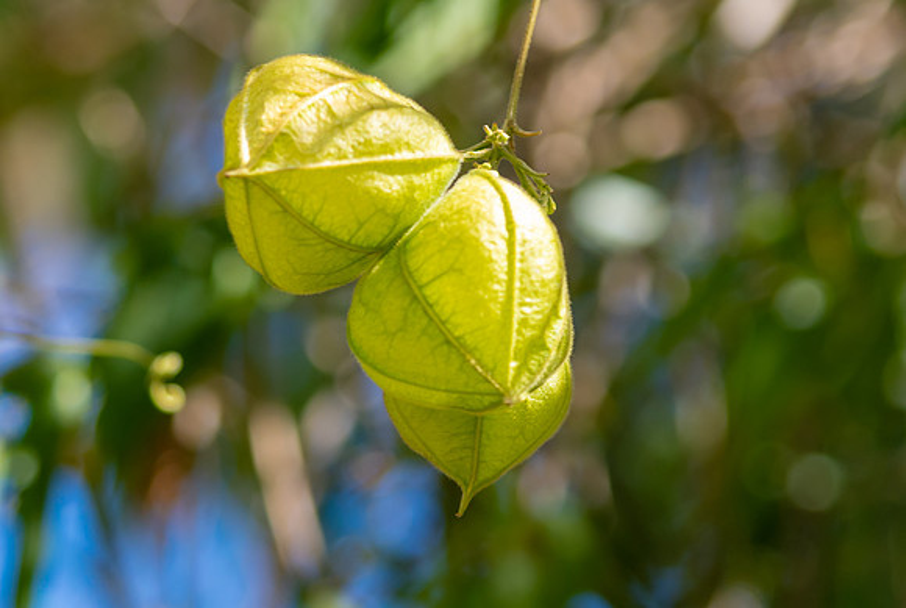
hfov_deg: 8.1
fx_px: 6384
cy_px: 277
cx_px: 343
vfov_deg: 5.4
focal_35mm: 253
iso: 200
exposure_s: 1/640
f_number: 4.5
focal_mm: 92
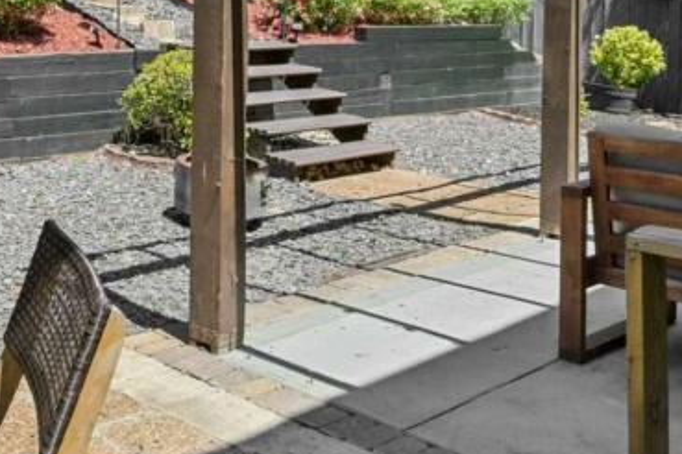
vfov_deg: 24.9
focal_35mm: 52
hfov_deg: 35.6
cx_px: 48
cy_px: 9
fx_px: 985
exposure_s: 1/1250
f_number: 8
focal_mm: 16
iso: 400
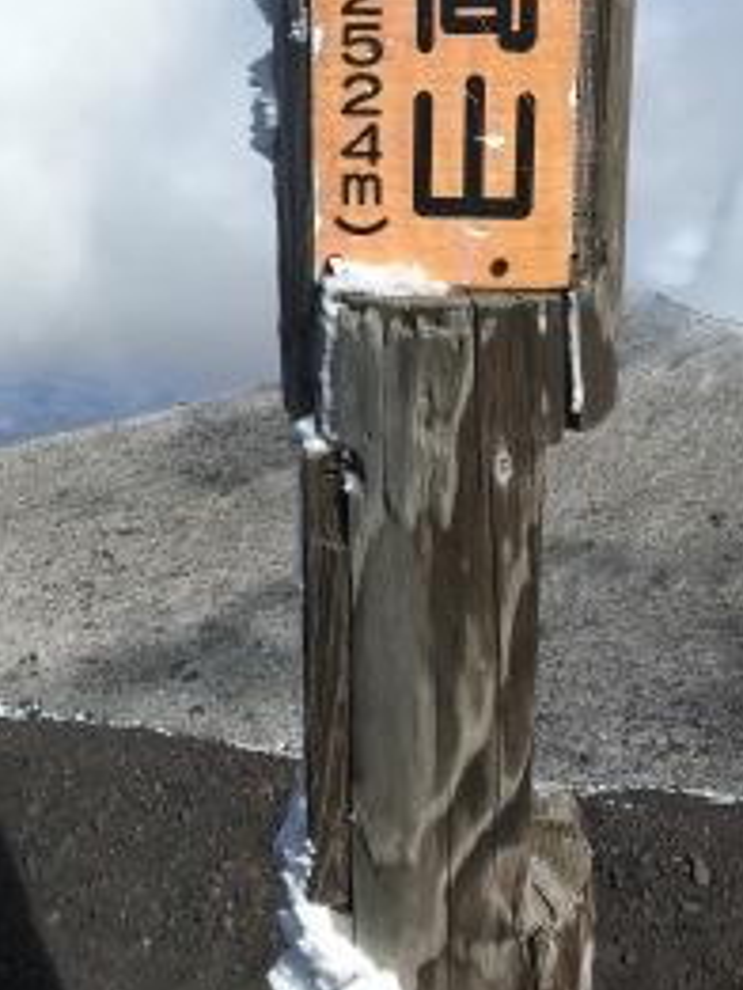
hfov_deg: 30.3
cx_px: 383
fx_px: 1373
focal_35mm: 48
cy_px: 220
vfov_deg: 38.4
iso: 20
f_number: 1.8
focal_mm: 3.99
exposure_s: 1/3690
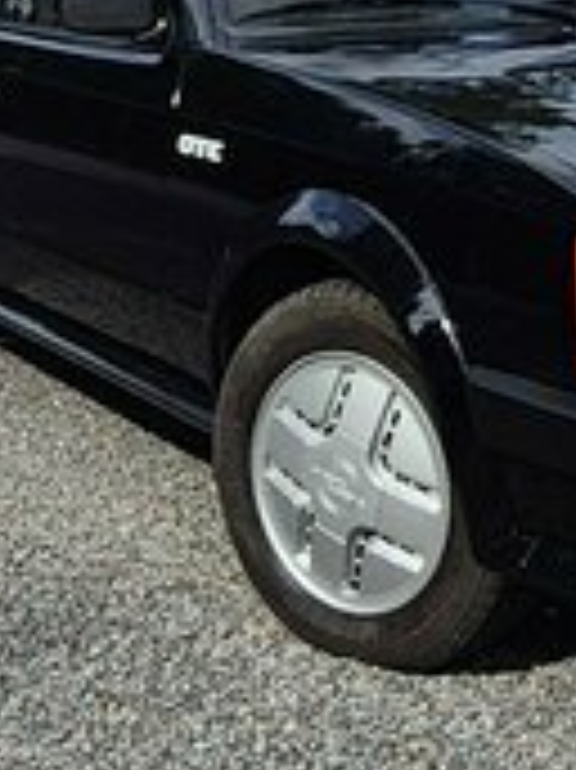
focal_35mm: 76
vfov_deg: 24.6
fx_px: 1688
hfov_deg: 19.1
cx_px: 486
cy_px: 14
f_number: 2.2
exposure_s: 1/2352
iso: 50
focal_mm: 2.2
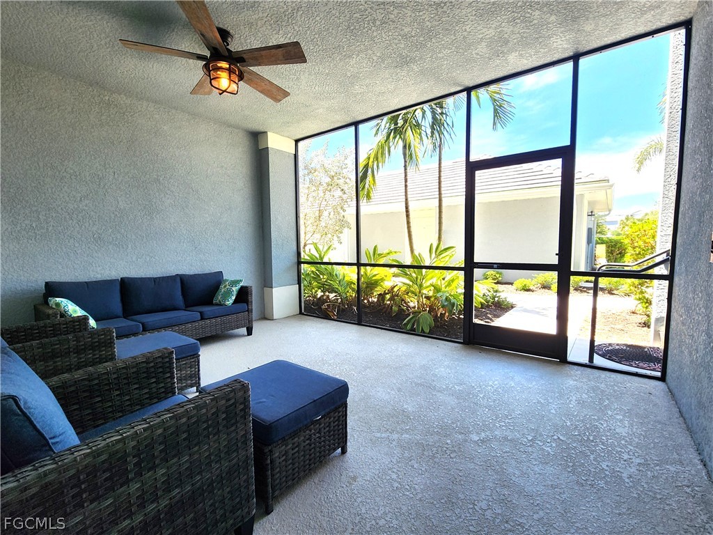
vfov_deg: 89.9
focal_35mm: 13
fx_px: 268
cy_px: 268
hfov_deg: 106.2
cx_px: 356
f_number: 2.2
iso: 50
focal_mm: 2.2
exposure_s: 1/169
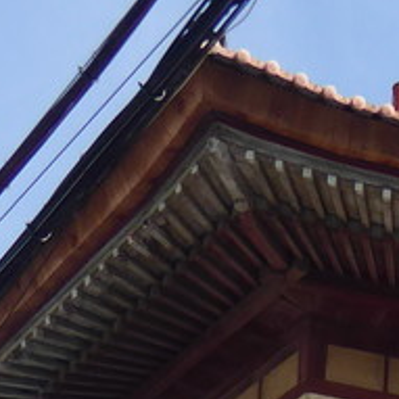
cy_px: 913
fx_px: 1813
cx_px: 305
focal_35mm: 139
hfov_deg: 12.5
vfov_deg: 10.9
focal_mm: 4.3
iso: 100
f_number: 3.3
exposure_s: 1/640
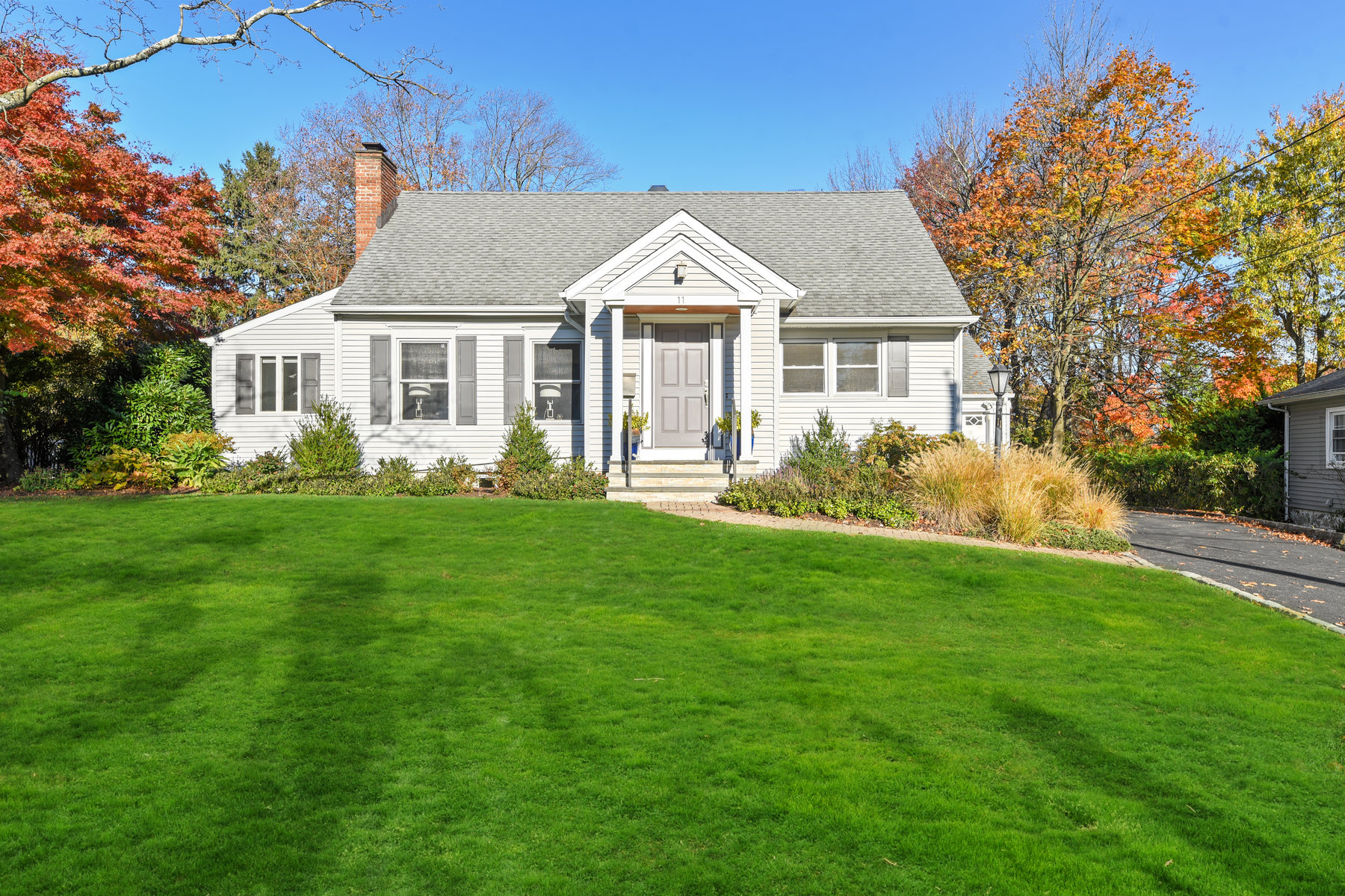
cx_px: 672
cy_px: 448
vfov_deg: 53.1
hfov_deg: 73.7
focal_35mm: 24
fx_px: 897
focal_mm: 24
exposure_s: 1/60
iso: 50
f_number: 8
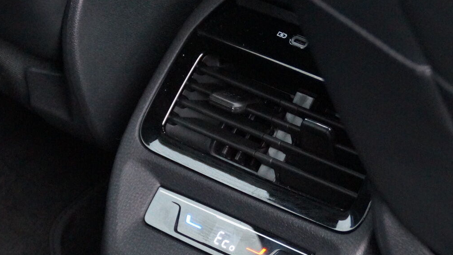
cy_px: 221
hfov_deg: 8.0
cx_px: 241
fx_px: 3219
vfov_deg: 4.5
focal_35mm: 268
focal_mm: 90
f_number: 5.6
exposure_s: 1/125
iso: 3200
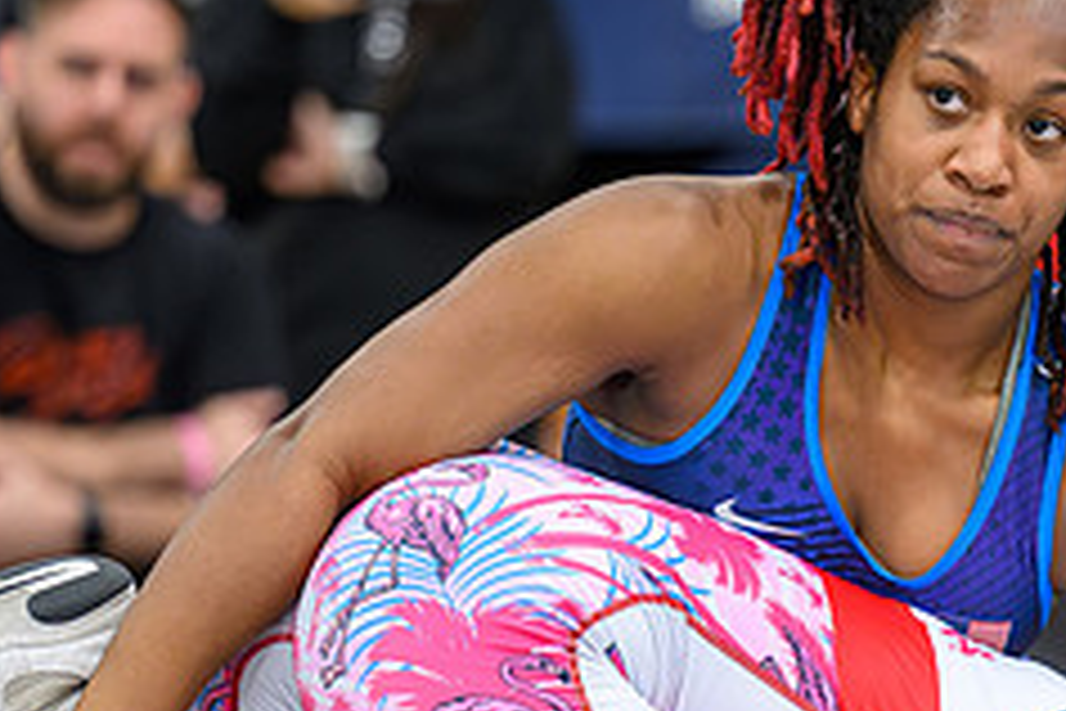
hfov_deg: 4.3
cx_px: 985
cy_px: 703
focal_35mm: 482
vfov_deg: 2.9
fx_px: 14271
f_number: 2.8
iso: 3200
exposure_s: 1/800
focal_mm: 160
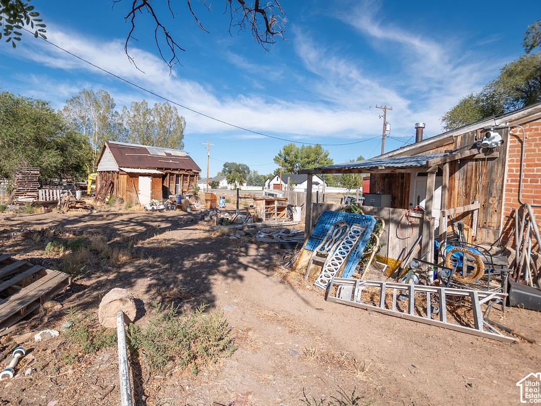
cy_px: 197
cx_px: 239
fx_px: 266
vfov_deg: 74.7
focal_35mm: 17
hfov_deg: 90.6
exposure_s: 1/1250
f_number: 4
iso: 100
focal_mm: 10
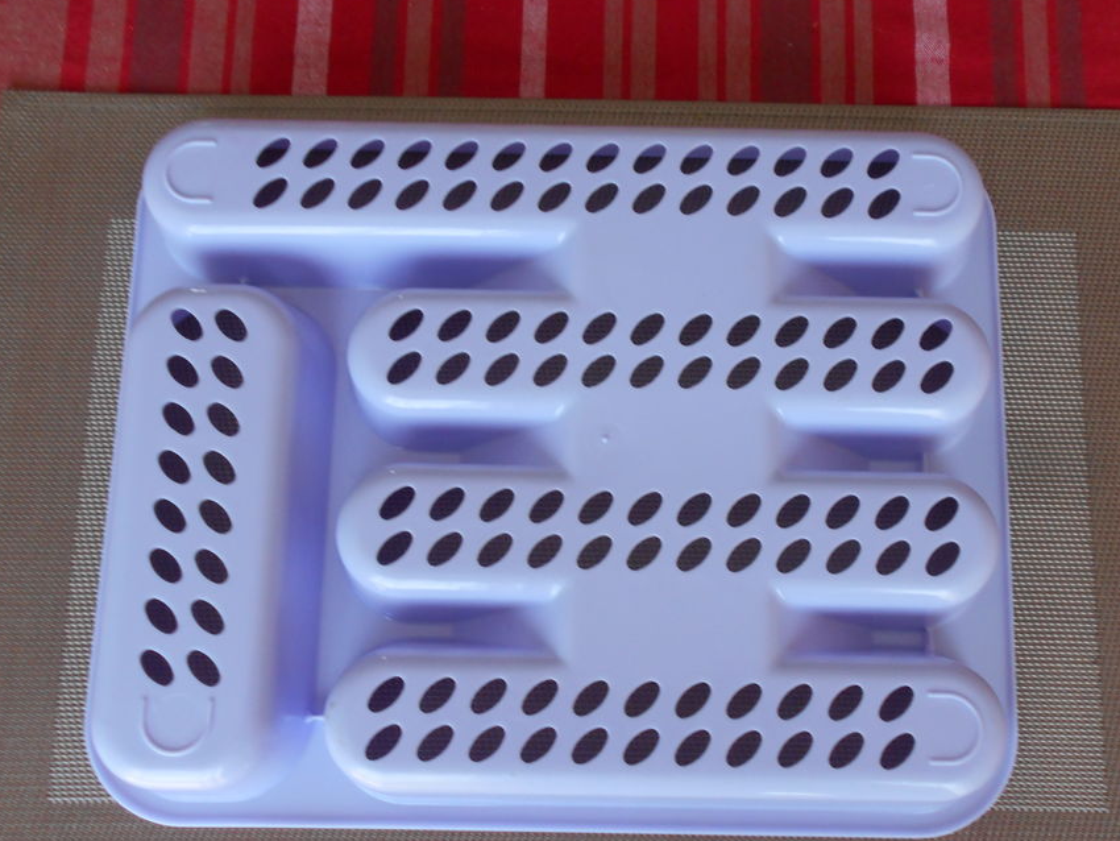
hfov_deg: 46.7
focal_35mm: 40
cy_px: 453
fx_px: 1295
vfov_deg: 36.0
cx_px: 623
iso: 400
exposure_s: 1/30
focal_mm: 5.8
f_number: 3.6
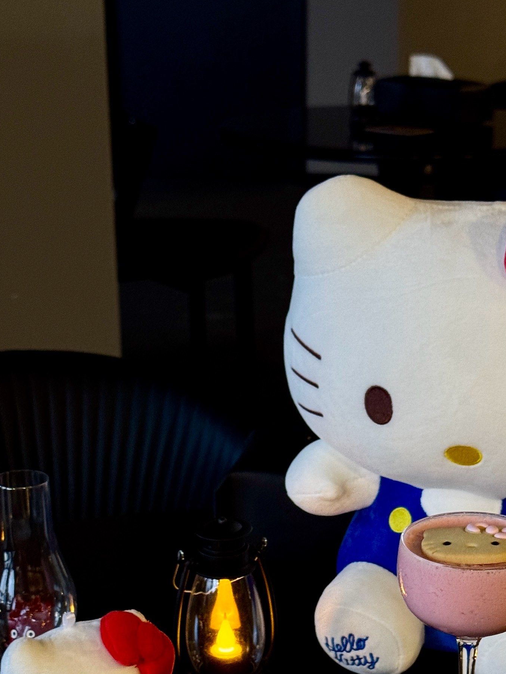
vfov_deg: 26.3
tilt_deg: -22.8
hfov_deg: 20.1
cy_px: 508
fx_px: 1422
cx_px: 335
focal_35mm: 73
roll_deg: -0.8
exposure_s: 1/33
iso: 320
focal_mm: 6.76
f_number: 1.78
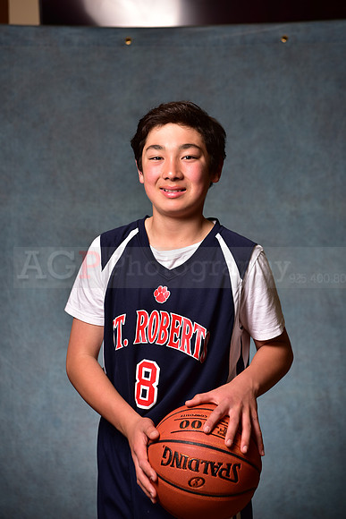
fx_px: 1008
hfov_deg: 19.5
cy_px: 260
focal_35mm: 70
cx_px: 173
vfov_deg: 28.8
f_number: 5
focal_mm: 70
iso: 100
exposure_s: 1/200
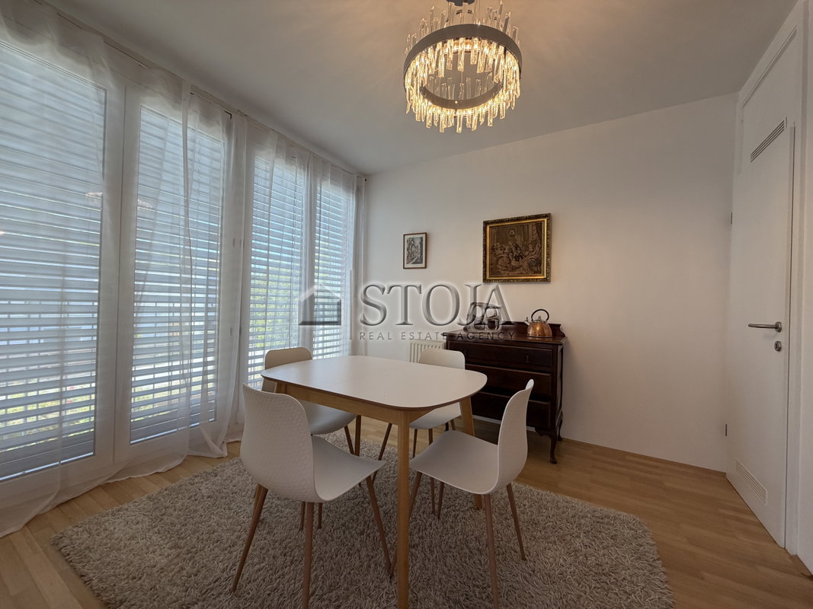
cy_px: 304
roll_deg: -1.7
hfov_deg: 102.1
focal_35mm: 14
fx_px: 329
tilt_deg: +0.8
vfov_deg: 85.7
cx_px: 406
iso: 125
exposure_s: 1/100
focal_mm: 2.22
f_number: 2.2
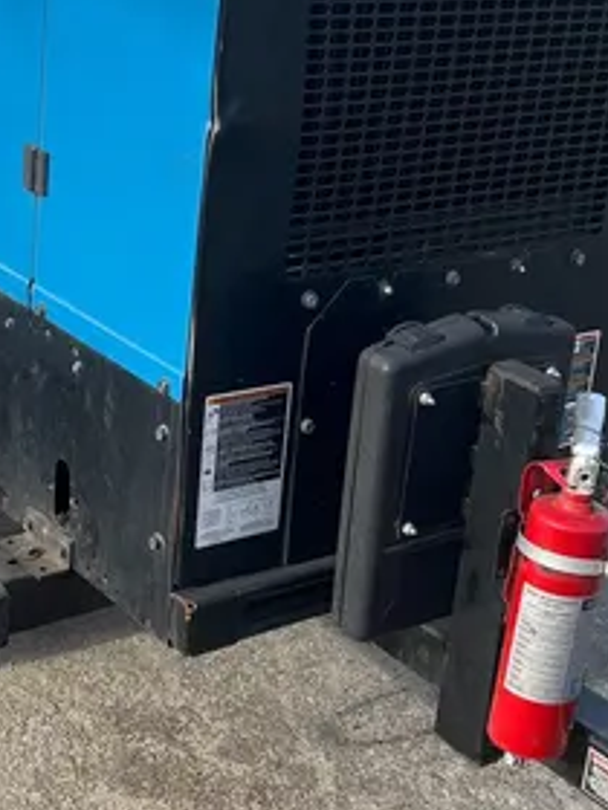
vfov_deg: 28.6
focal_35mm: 68
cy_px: 412
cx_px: 275
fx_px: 1592
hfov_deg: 21.6
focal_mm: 5.1
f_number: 1.6
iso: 50
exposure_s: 1/756
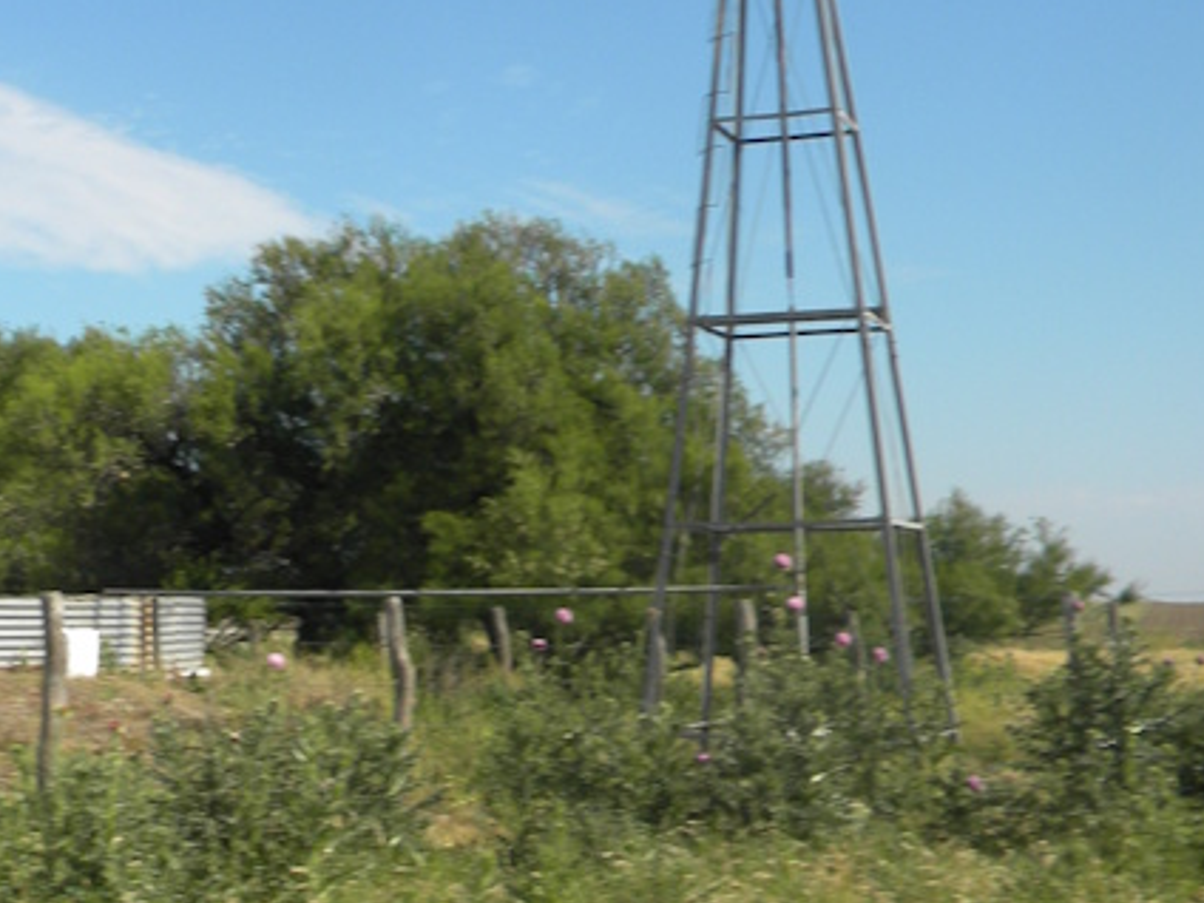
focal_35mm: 68
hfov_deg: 27.6
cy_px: 369
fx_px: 2365
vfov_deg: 21.6
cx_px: 131
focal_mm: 6.4
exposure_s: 1/237
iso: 80
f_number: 7.4
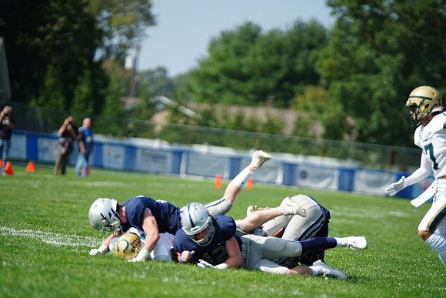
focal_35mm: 234
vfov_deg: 5.9
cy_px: 149
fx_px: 2900
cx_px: 223
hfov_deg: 8.8
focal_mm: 234
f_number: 2.8
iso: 400
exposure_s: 1/4000
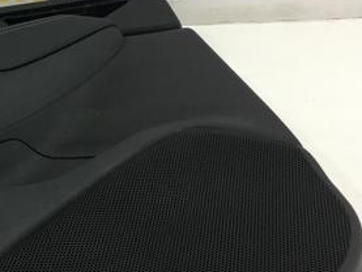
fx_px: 701
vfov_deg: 21.9
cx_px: 10
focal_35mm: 67
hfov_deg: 27.5
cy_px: 129
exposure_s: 1/33
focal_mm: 4.15
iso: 32
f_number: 2.2
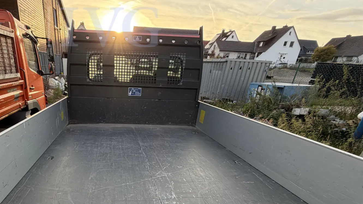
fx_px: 212
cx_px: 122
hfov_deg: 78.7
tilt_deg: -24.9
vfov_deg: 48.6
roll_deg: -2.1
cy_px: 163
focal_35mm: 22
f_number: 2.2
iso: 50
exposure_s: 1/156
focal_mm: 2.22
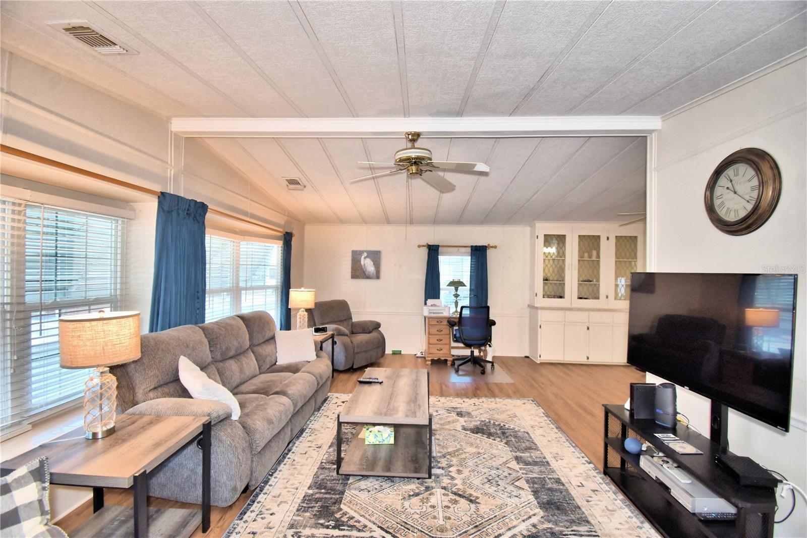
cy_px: 269
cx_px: 404
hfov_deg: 100.4
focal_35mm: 15
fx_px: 336
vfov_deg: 77.3
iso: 450
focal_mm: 10
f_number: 4.5
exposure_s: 1/30
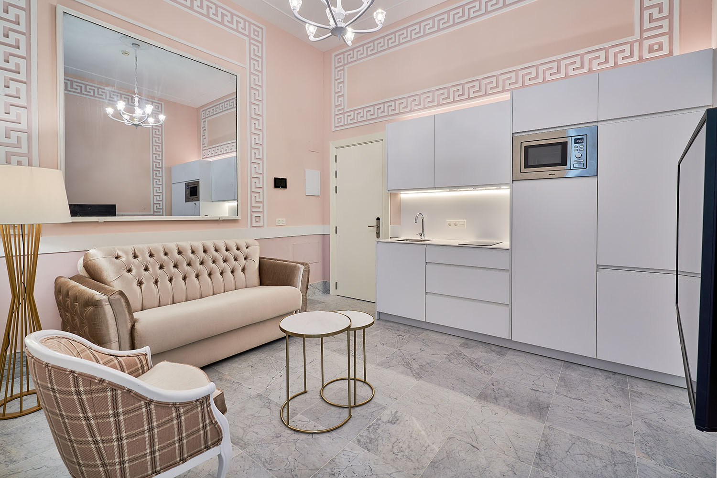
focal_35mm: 16
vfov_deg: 73.8
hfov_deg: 96.7
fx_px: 319
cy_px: 239
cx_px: 358
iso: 100
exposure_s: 2
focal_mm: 16
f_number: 11
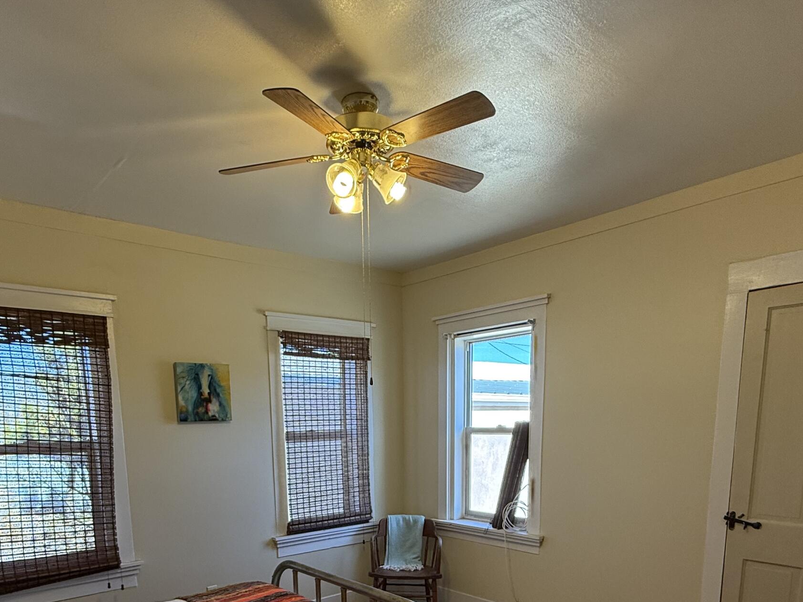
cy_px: 521
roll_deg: +1.8
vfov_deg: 49.9
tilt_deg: -9.2
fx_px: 580
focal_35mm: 25
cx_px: 349
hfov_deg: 69.1
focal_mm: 2.22
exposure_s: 1/120
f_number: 2.2
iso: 100
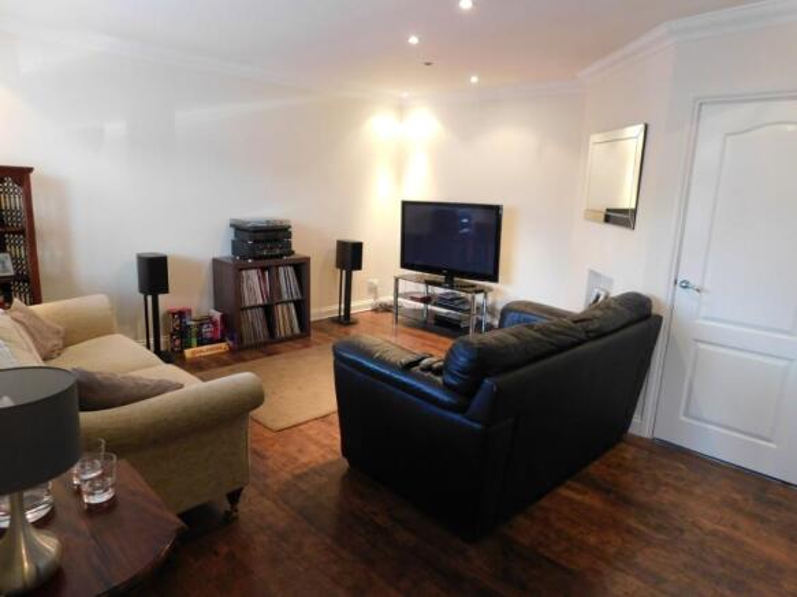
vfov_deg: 58.9
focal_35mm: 23
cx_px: 398
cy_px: 298
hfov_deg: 73.9
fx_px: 529
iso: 400
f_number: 3
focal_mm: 4
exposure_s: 1/15
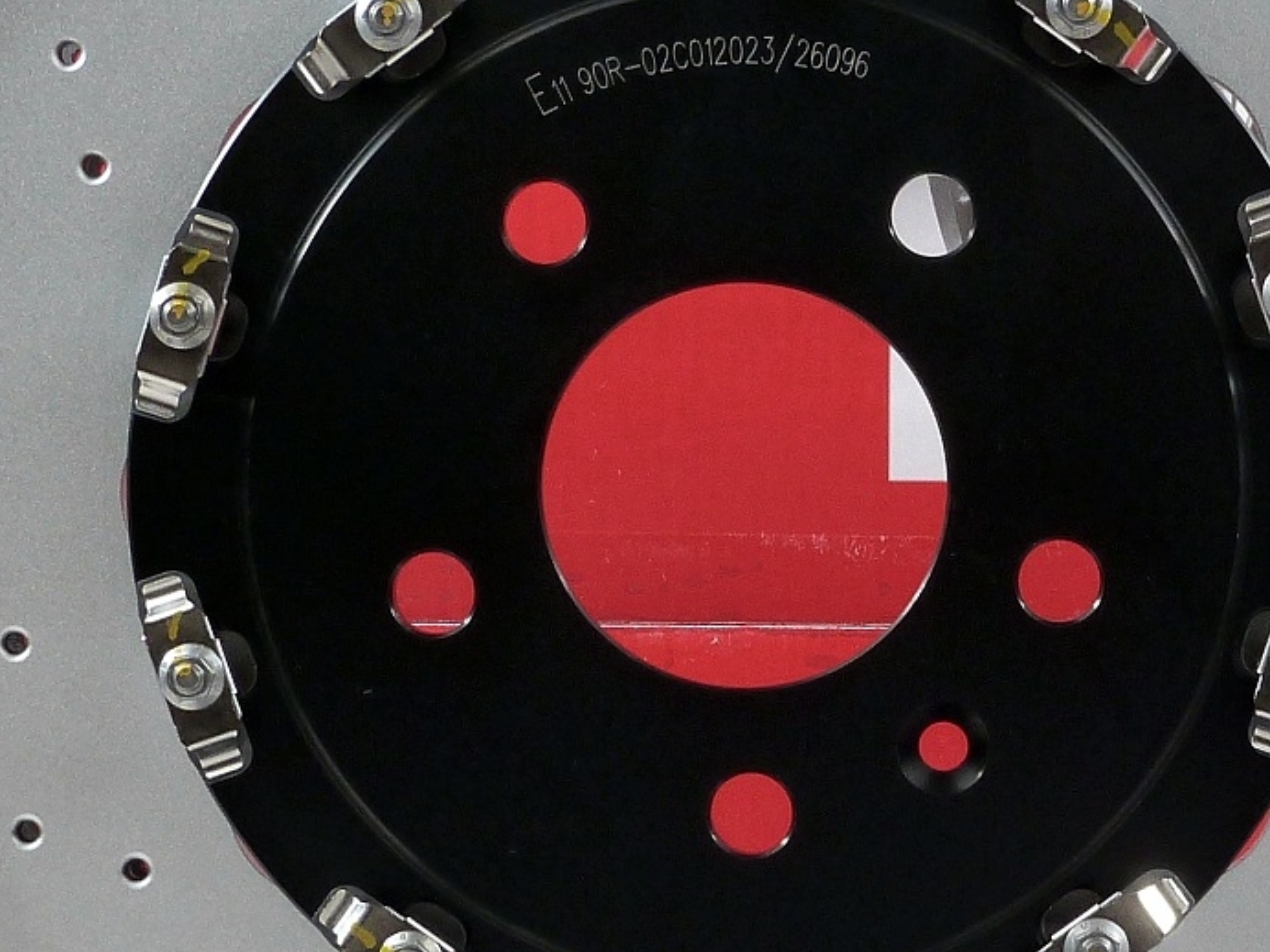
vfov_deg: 7.0
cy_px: 681
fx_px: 7741
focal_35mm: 211
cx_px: 1026
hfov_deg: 9.4
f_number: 3.6
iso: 160
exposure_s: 1/125
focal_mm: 13.2
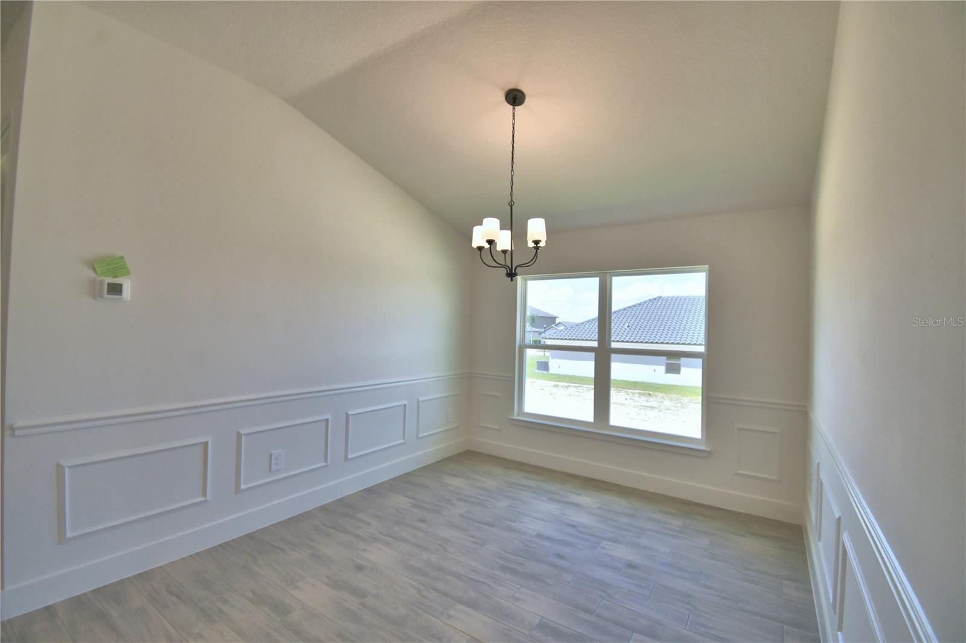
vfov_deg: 77.3
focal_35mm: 15
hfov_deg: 100.4
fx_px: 402
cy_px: 322
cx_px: 483
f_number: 4.5
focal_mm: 10
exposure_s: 1/400
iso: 200
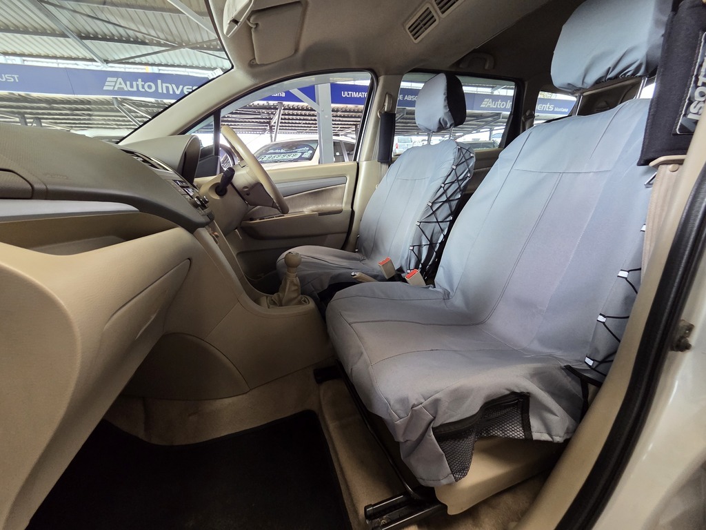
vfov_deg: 89.9
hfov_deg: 106.2
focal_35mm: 13
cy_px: 265
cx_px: 353
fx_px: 265
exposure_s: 1/50
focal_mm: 2.2
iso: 500
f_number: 2.2
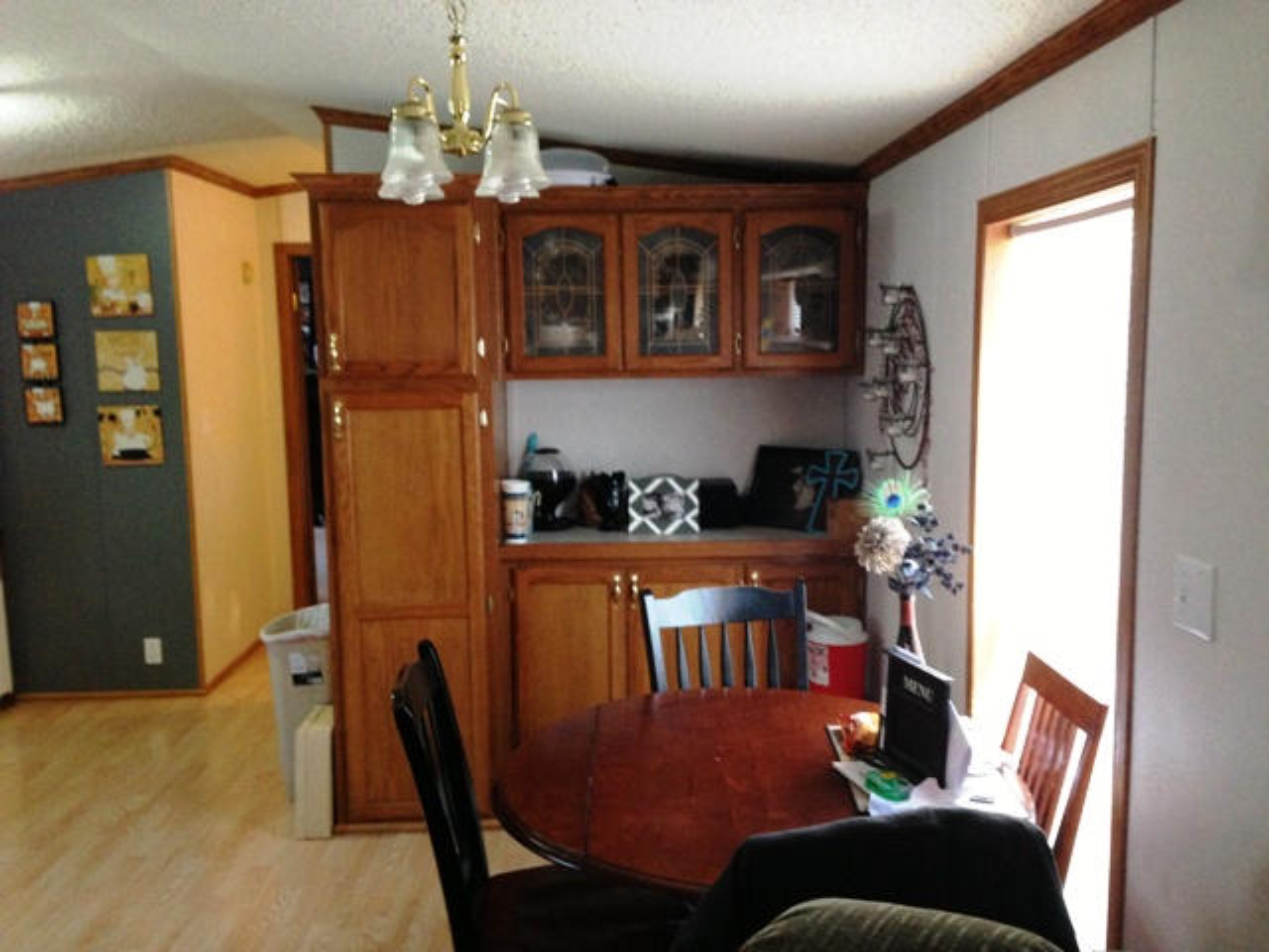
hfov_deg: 55.4
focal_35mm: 33
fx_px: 1210
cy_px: 476
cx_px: 634
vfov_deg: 42.9
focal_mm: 4.13
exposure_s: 1/20
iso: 320
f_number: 2.4
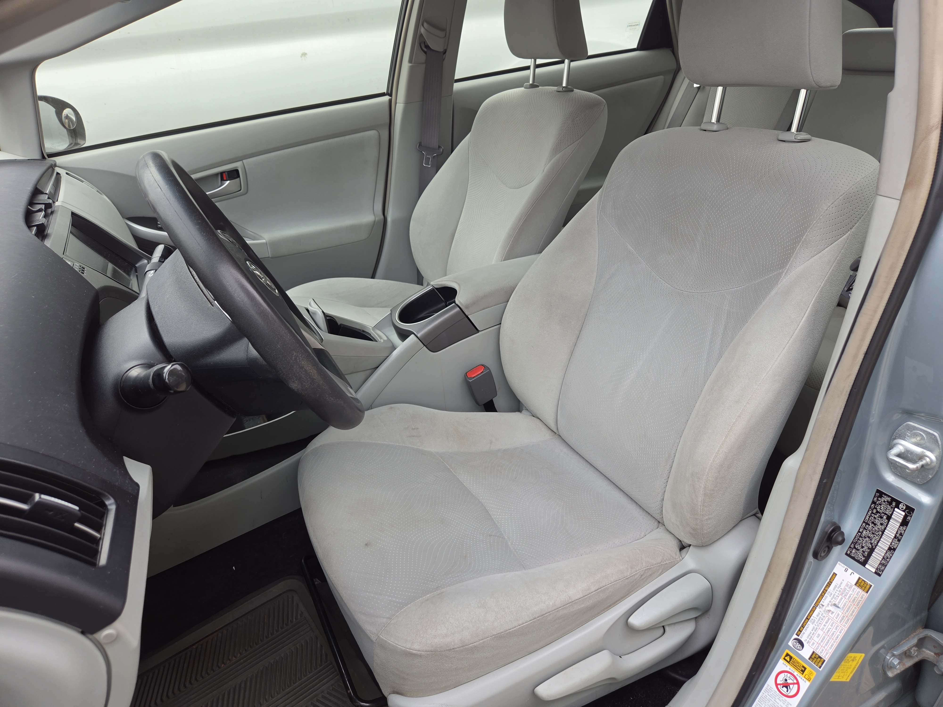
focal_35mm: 23
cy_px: 354
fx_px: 627
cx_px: 472
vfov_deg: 58.9
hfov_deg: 73.9
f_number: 1.8
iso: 50
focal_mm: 5.4
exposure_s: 1/180
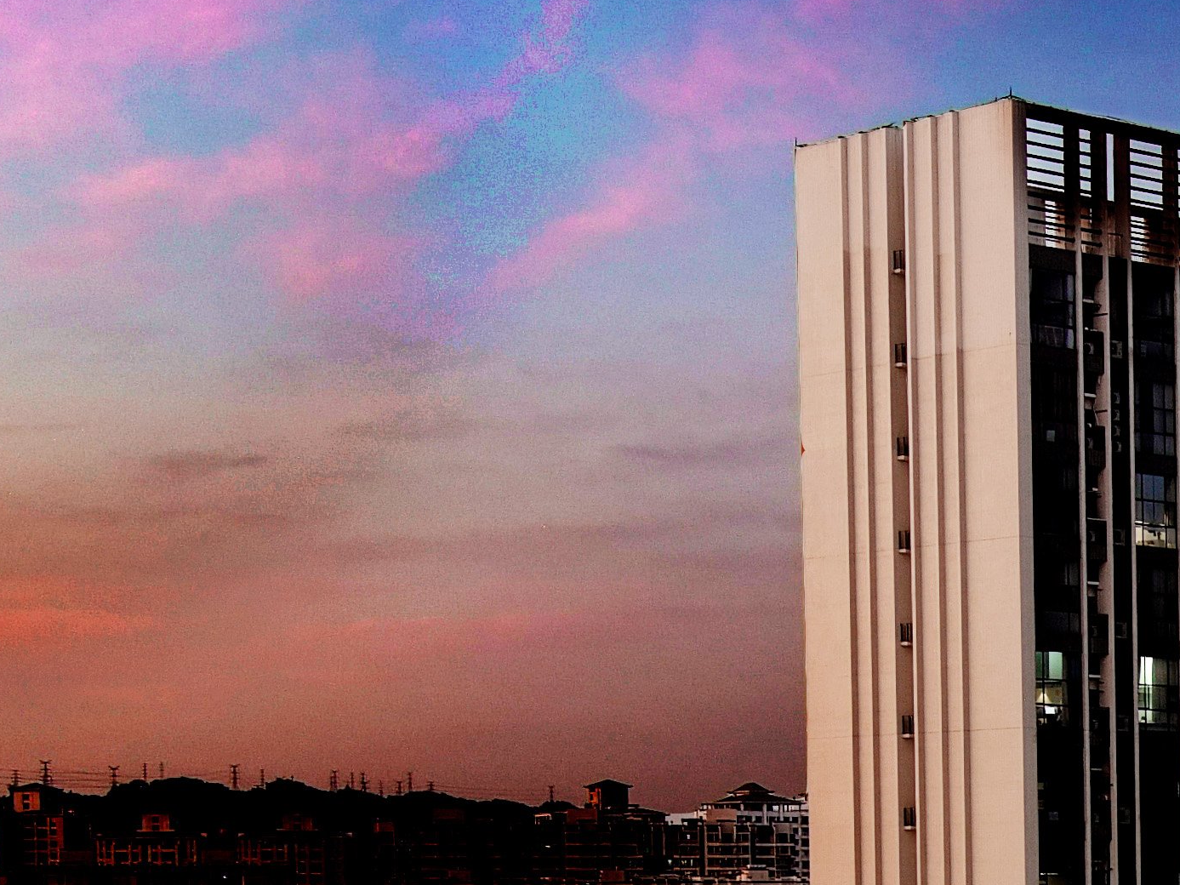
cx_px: 1650
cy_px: 1063
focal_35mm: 110
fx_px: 3749
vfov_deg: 13.1
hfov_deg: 16.6
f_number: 4
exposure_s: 1/6.25
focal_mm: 10.57
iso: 200
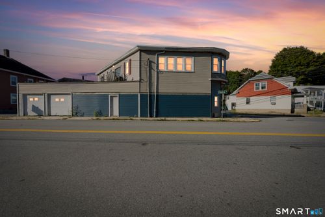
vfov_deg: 81.3
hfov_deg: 104.2
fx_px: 126
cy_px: 108
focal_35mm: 14
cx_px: 162
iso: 200
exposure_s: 1/320
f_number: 11
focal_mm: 14
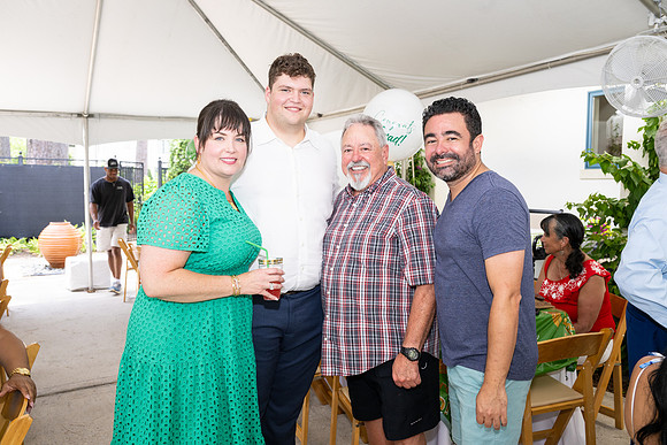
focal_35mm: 30
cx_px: 334
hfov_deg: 61.1
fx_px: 565
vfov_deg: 43.0
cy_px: 222
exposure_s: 1/160
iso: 400
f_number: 5.6
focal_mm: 30.5
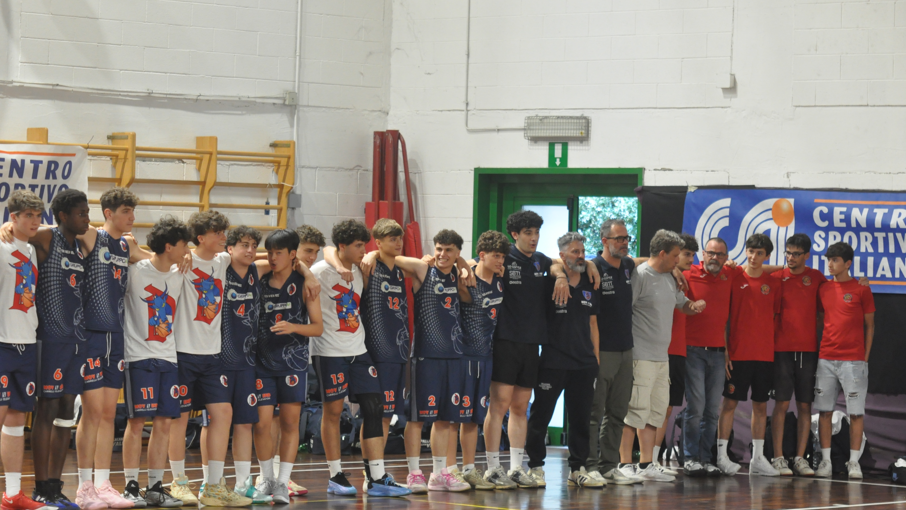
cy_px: 292
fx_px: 3051
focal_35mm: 127
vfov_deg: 9.5
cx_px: 443
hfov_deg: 16.9
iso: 1250
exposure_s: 1/80
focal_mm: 70
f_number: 2.8
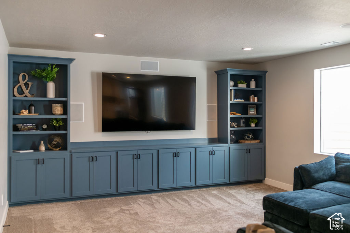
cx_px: 175
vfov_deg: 37.9
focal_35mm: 35
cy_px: 116
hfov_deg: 54.4
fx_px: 340
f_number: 3.2
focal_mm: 35
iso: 1600
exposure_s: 1/250
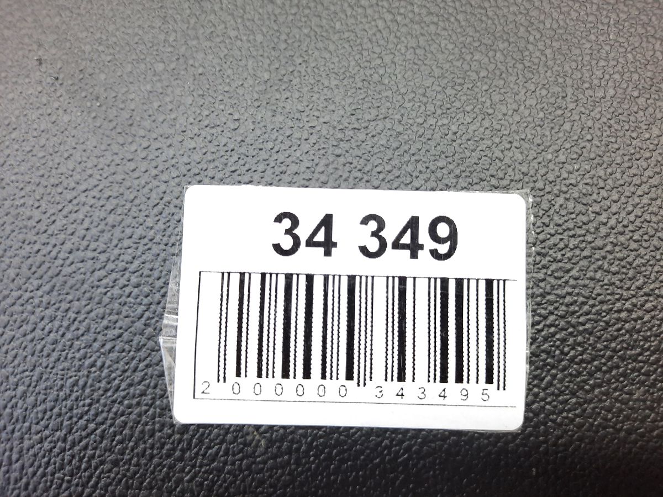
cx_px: 332
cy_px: 248
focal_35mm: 25
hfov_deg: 69.4
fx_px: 479
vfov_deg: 54.9
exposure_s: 1/50
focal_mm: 4.6
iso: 200
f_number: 2
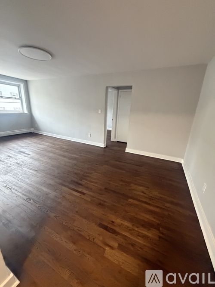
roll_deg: -2.4
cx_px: 108
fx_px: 116
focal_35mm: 14
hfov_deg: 85.7
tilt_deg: -15.6
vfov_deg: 102.1
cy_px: 144
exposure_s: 1/60
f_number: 2.2
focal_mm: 2.22
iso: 800
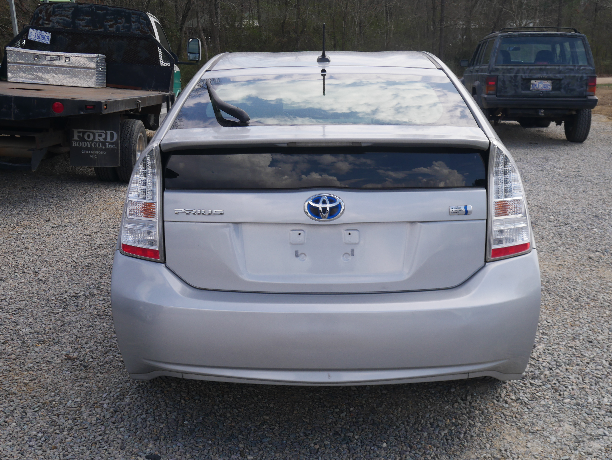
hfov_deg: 46.8
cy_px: 230
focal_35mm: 40
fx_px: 707
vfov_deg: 36.0
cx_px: 306
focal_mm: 20
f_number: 8
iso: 200
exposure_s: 1/320
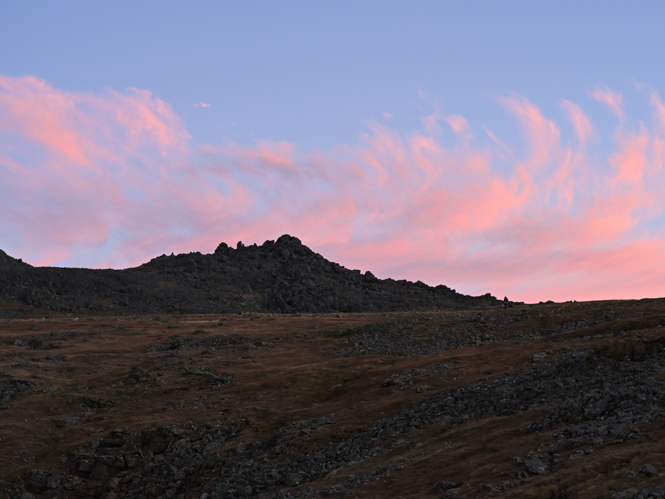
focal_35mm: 62
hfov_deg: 31.2
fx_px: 1191
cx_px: 364
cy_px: 250
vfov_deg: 23.6
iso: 1600
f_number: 5.6
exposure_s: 1/200
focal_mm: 57
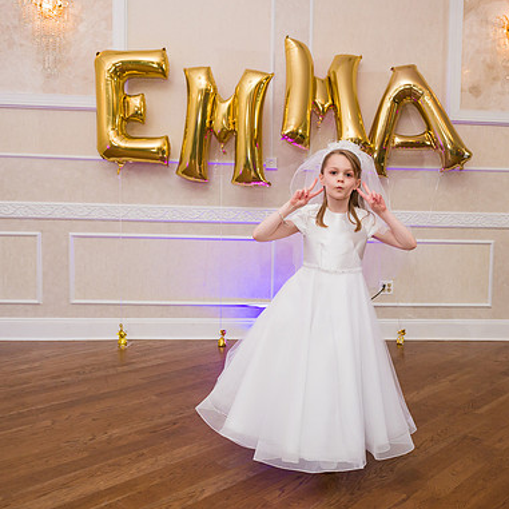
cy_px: 255
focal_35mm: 31
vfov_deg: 52.5
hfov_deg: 51.7
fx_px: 516
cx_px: 334
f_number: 5
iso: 1250
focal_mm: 24
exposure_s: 1/200
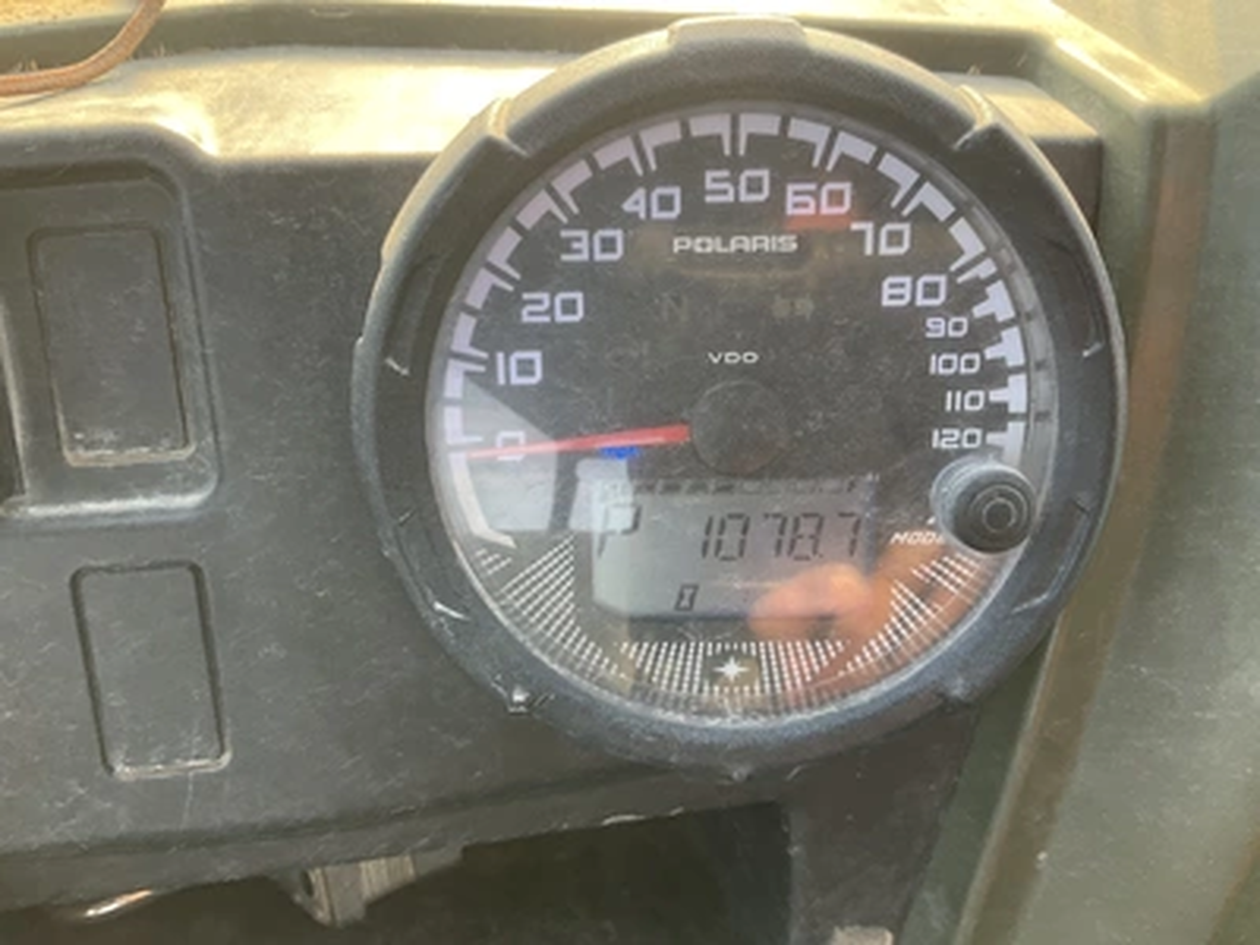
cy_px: 472
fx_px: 1056
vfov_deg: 48.2
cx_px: 630
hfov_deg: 61.7
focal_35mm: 29
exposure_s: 1/122
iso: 25
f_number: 1.8
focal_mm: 3
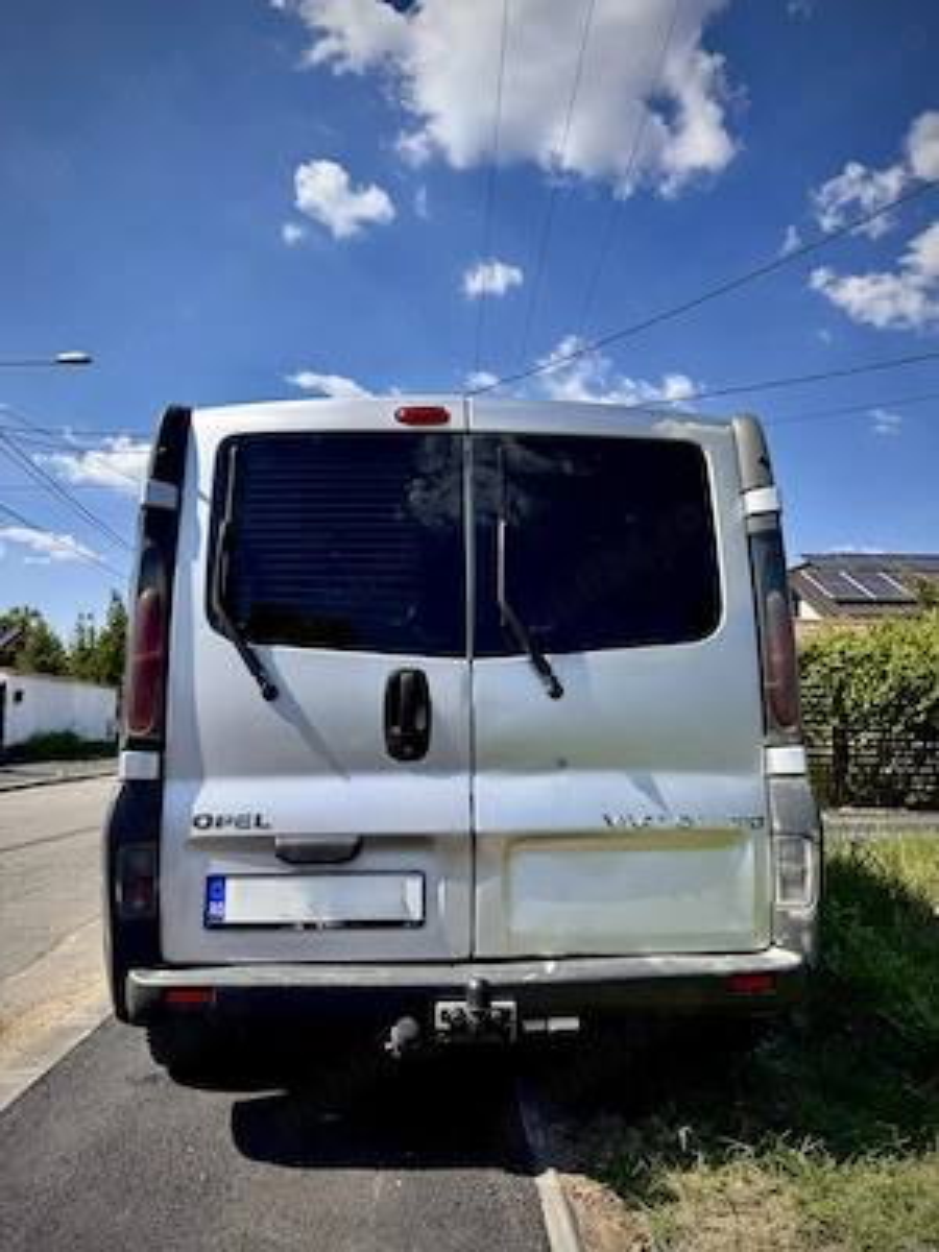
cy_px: 626
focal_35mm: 24
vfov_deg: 71.6
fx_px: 868
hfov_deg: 56.8
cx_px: 470
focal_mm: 6.76
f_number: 1.78
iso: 80
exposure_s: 1/4049
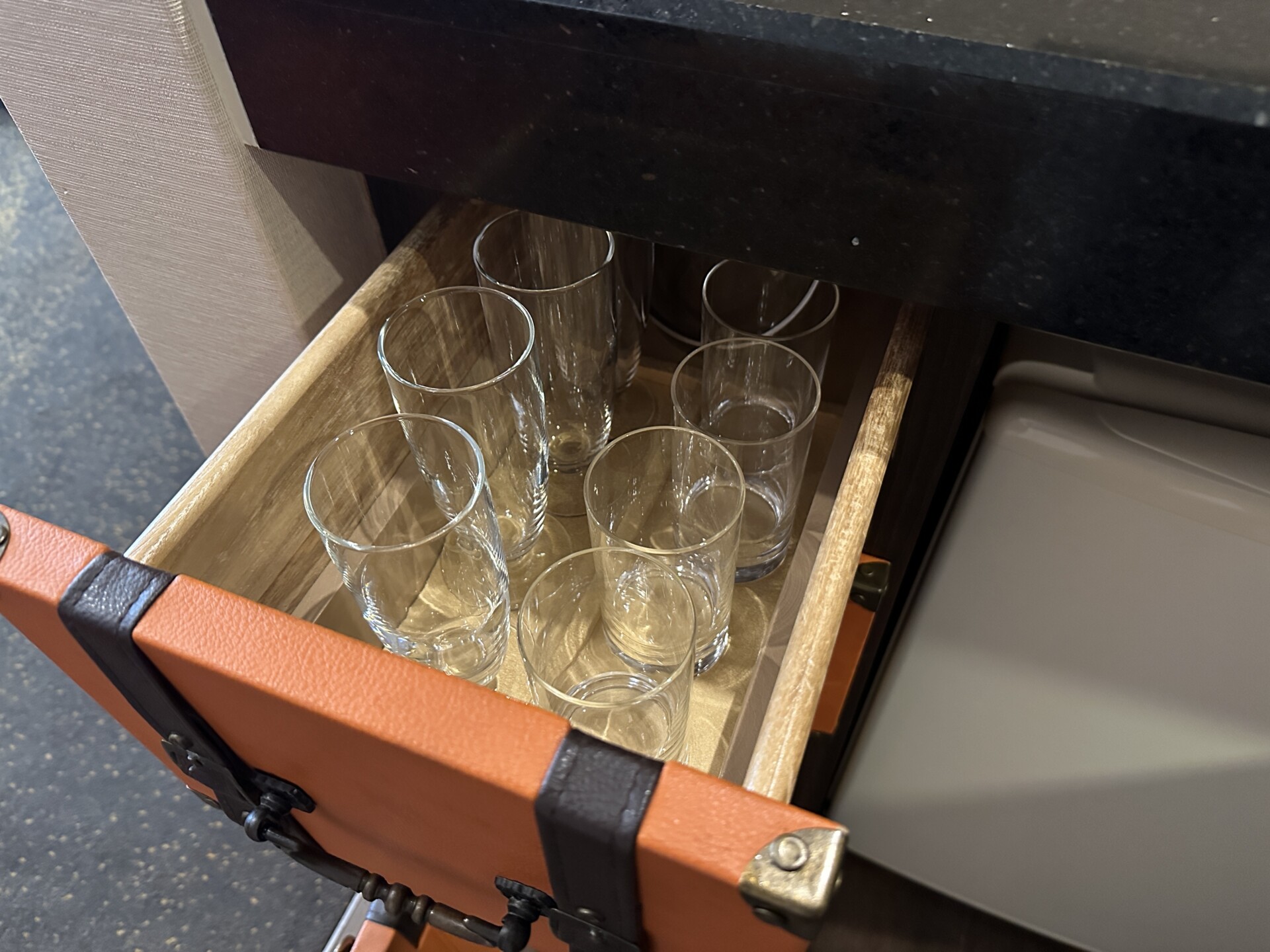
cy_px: 476
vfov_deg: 56.8
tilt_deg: -50.7
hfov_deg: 71.6
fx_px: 881
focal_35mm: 24
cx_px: 635
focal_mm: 6.86
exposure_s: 1/40
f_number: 1.78
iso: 1000
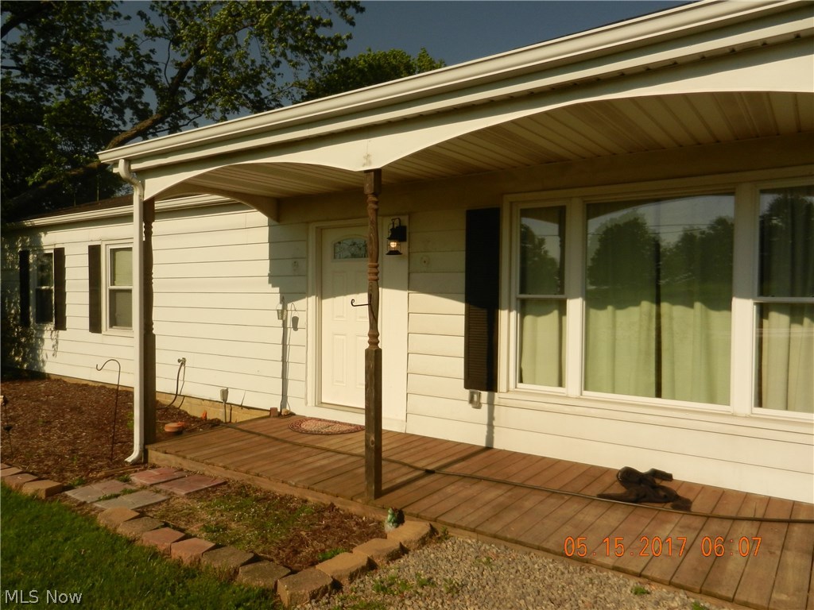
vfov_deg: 54.9
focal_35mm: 25
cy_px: 305
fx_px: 588
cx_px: 407
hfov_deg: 69.4
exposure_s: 1/1000
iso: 160
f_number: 7
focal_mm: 4.5
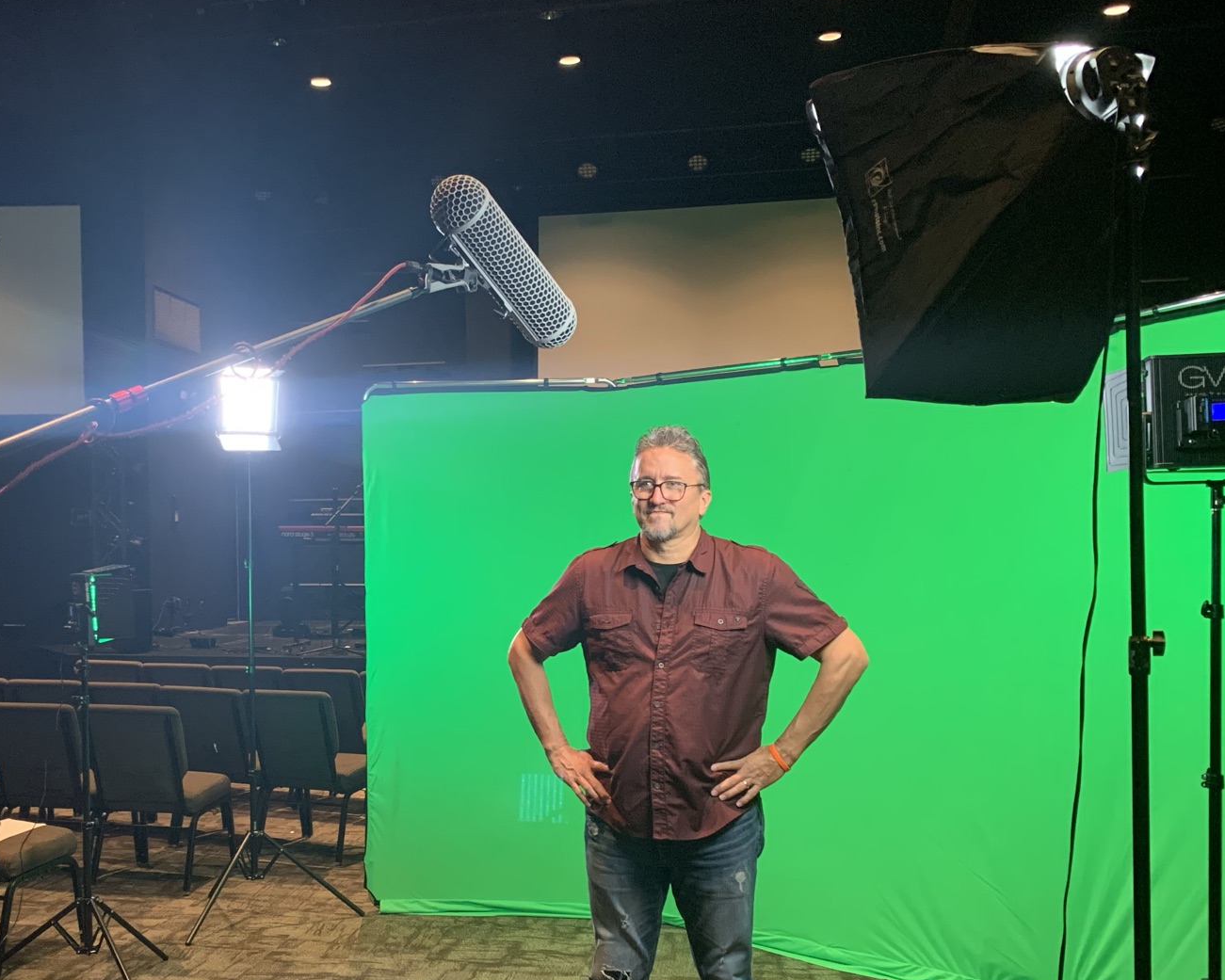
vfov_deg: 38.0
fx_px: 1414
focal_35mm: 39
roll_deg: +0.4
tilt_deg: -3.3
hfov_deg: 46.0
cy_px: 609
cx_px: 394
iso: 250
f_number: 1.8
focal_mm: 4.25
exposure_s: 1/60
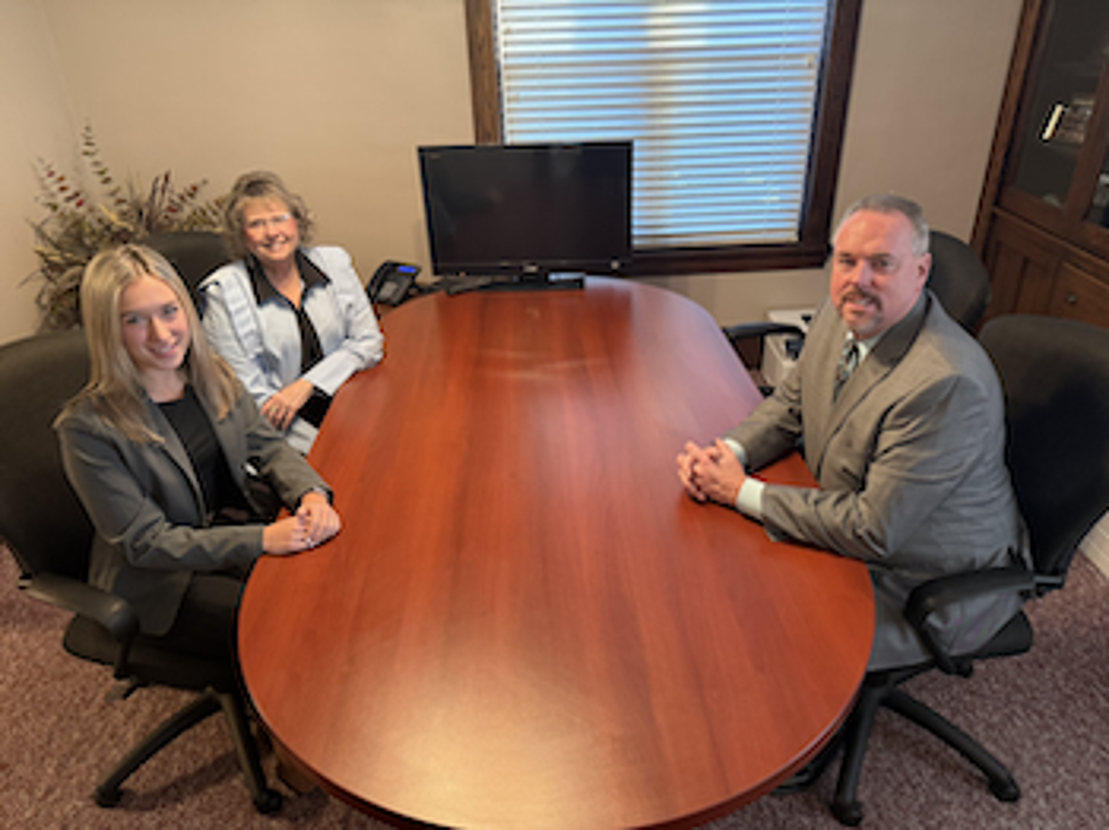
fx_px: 768
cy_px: 415
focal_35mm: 24
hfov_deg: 71.6
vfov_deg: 56.8
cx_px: 554
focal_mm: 6.76
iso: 640
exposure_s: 1/60
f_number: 1.78
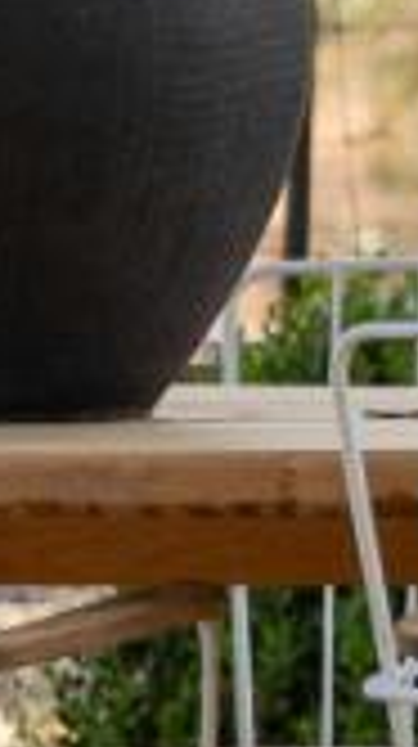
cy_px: -9
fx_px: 13124
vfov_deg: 3.3
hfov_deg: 1.8
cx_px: 2121
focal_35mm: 664
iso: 400
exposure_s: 1/1250
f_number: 2.8
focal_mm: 70
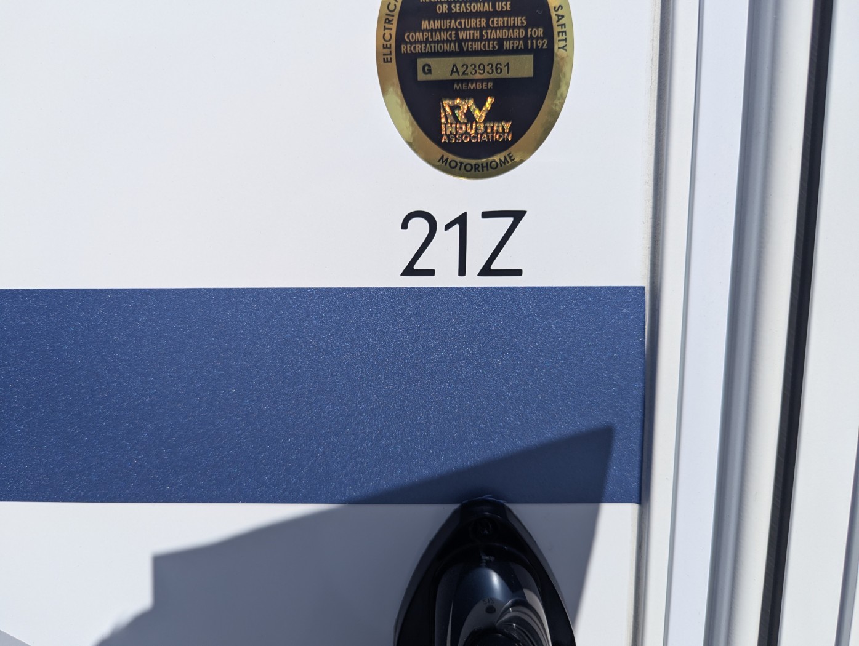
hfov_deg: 71.5
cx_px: 430
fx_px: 596
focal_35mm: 24
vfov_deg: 56.9
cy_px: 323
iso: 65
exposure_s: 1/4049
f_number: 1.85
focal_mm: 6.81
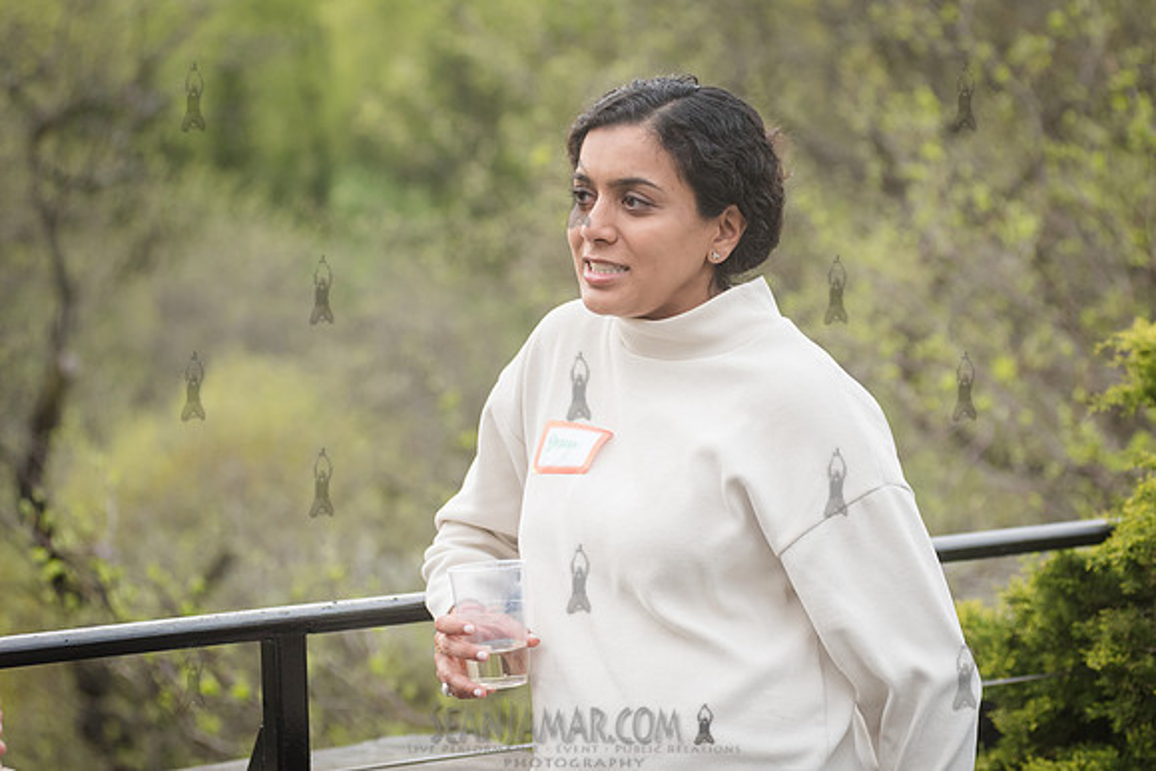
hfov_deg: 22.5
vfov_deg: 15.1
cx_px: 624
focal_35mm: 91
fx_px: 2911
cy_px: 373
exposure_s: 1/640
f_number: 3.5
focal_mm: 80
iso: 1000
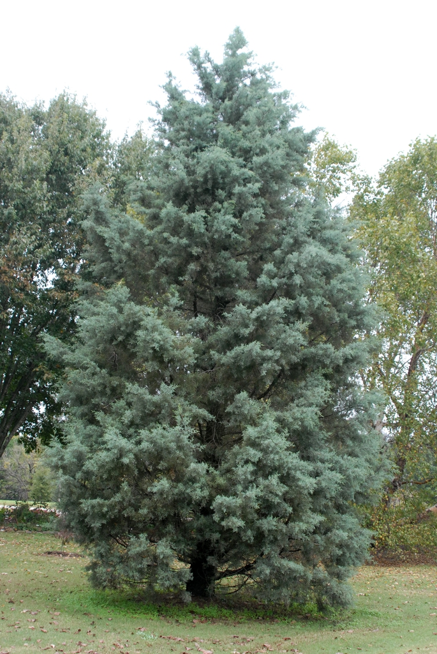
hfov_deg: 32.0
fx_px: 763
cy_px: 327
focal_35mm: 42
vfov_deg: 46.4
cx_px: 218
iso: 400
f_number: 5
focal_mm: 28
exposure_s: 1/80
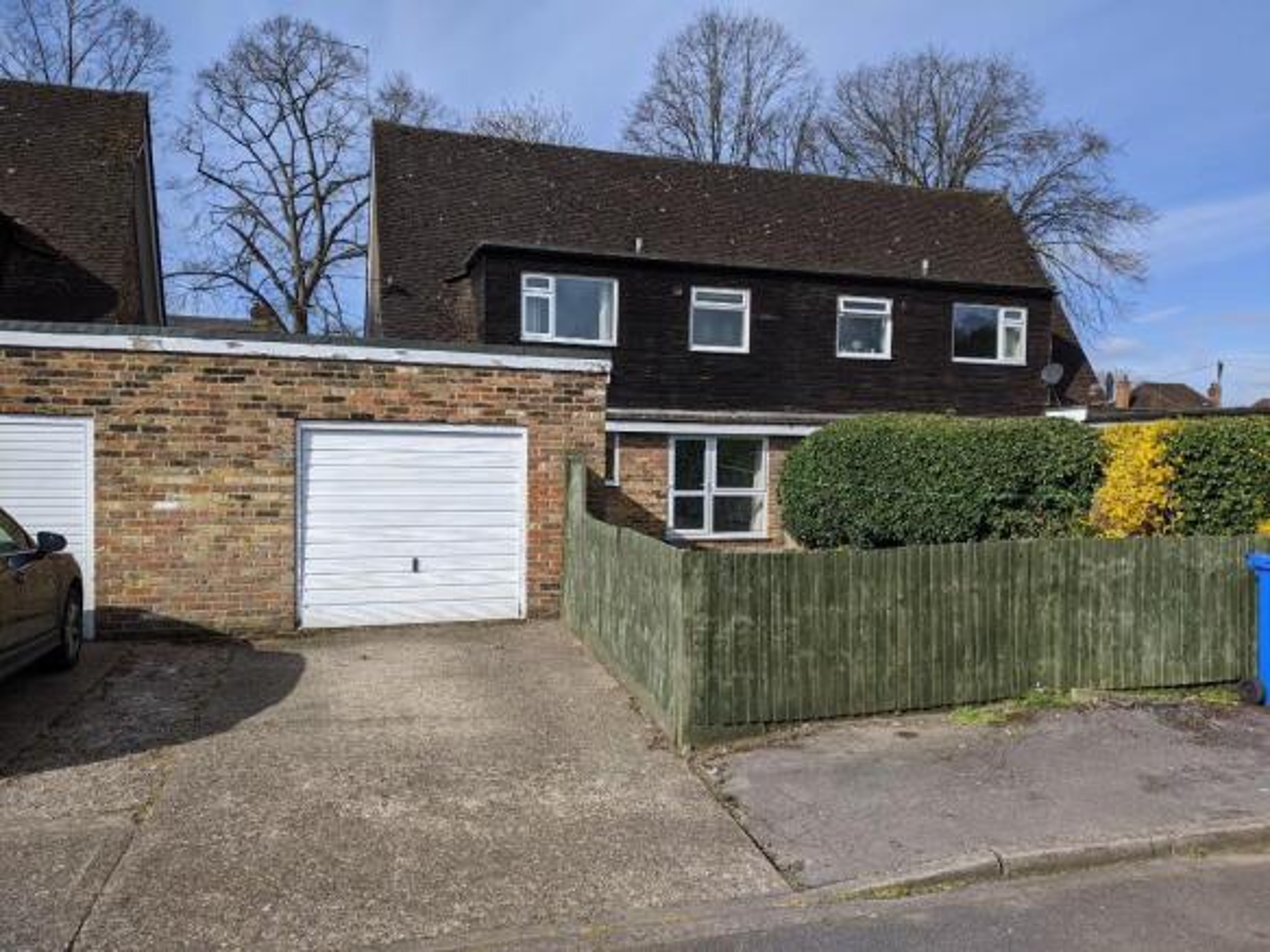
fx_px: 990
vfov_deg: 51.3
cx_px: 635
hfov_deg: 65.3
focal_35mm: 27
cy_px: 476
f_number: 1.8
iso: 58
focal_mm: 4.44
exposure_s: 1/3356
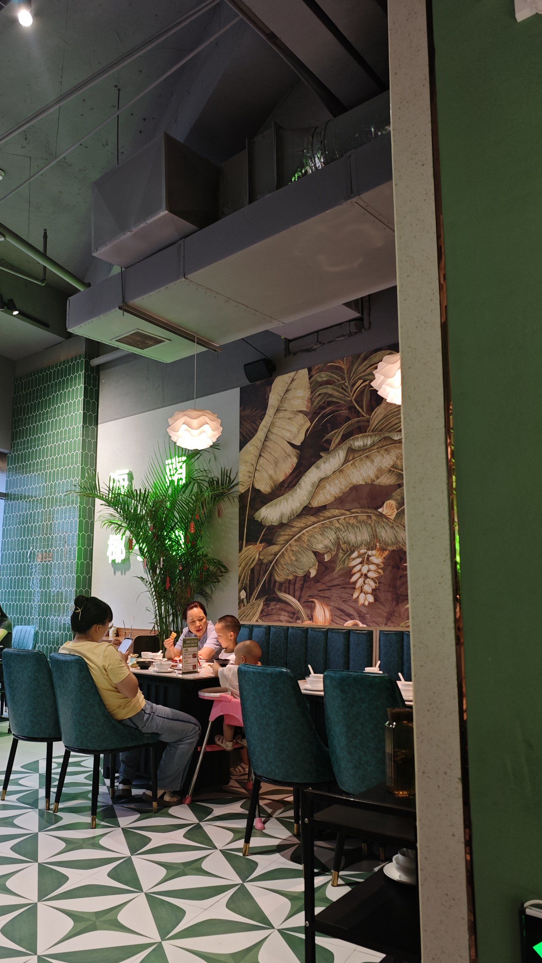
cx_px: 214
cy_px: 494
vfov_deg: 71.9
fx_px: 664
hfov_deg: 44.1
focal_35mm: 26
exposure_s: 1/100
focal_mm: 6.68
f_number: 1.42
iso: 250
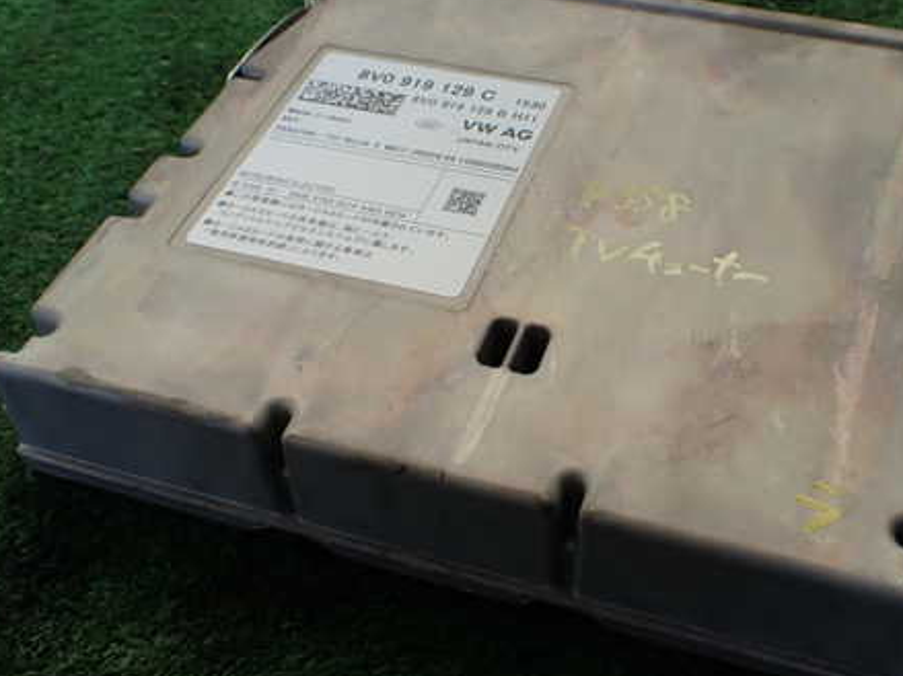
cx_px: 557
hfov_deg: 45.4
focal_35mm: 41
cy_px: 314
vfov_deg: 35.1
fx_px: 1069
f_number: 3.2
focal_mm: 5.4
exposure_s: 1/200
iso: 100
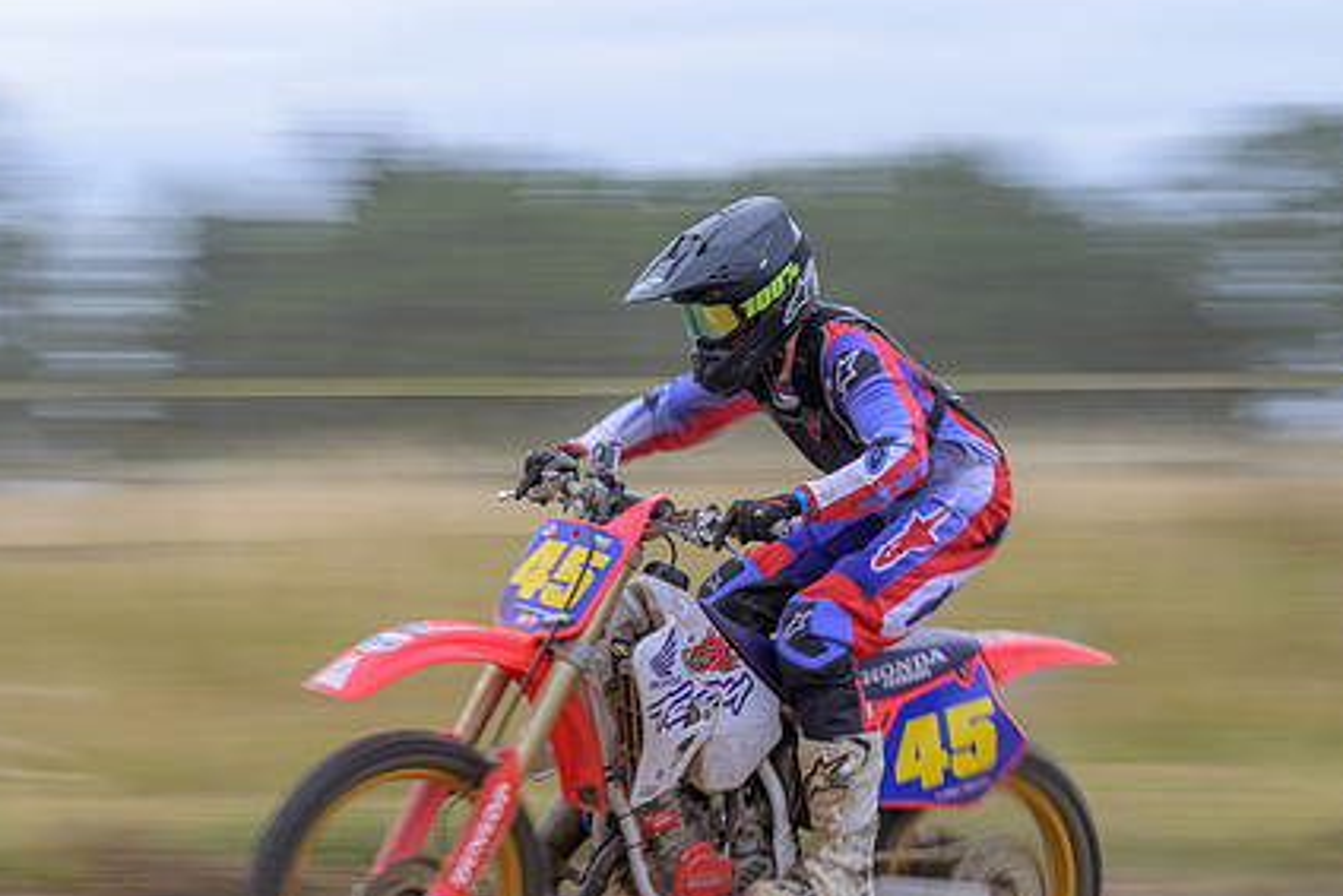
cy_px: 594
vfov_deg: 7.5
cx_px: 434
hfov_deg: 11.2
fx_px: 6829
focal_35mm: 183
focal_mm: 130
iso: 64
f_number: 14
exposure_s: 1/50
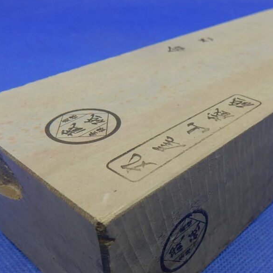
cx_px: 186
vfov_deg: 42.6
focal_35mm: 39
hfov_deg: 42.2
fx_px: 348
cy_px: 165
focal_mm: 4.5
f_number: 3.7
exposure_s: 1/100
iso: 125
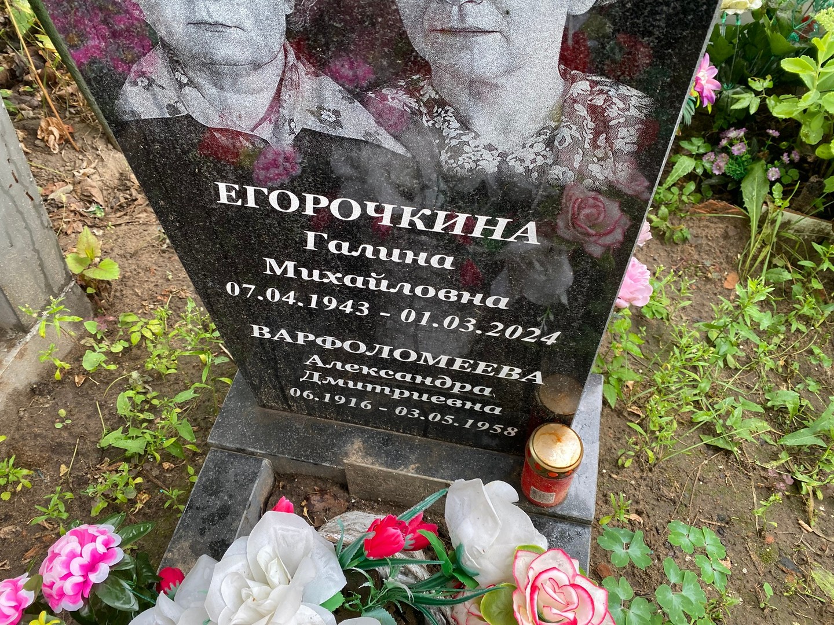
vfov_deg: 53.1
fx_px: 626
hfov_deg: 67.3
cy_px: 312
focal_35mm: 26
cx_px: 417
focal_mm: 4.25
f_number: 1.8
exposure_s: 1/114
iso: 125
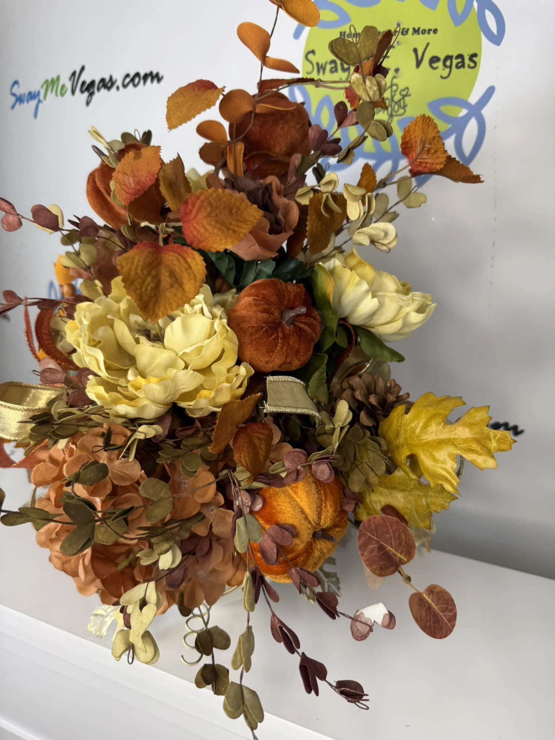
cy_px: 370
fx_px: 513
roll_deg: -1.1
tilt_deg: -16.9
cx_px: 278
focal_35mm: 24
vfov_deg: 71.6
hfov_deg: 56.8
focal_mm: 6.76
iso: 50
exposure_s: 1/144
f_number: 1.78
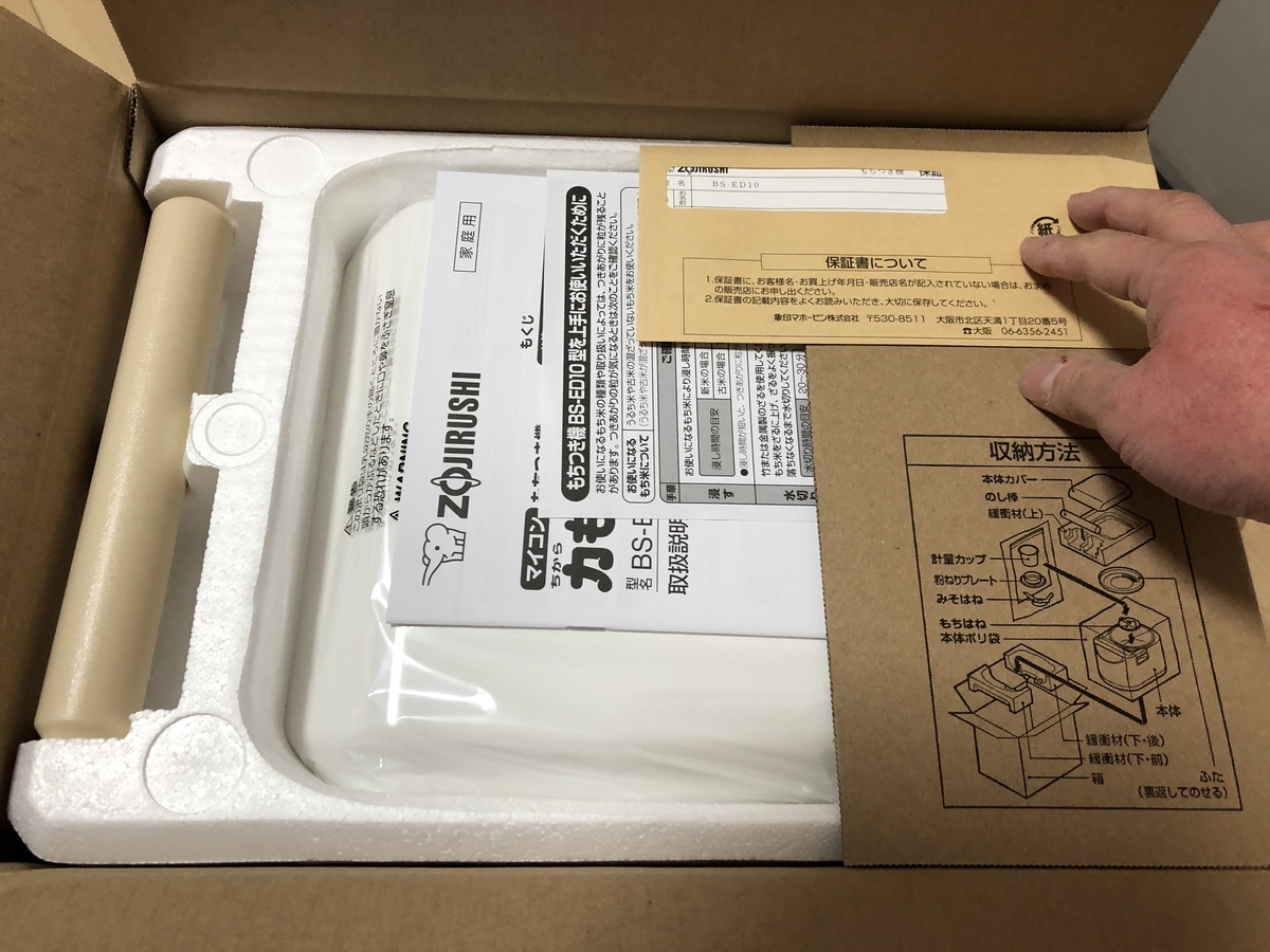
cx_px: 635
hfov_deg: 63.4
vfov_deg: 49.7
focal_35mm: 28
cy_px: 476
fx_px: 1027
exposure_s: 1/30
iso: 40
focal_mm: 4
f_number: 1.8
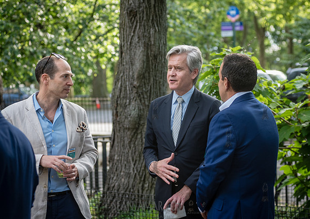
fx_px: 828
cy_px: 95
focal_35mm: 94
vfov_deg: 15.1
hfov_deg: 21.2
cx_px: 186
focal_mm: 80
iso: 1000
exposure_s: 1/500
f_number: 4
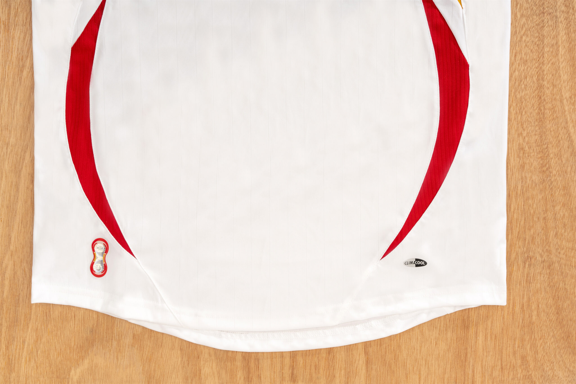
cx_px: 288
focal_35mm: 55
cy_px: 192
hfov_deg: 36.2
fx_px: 880
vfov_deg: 24.6
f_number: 11
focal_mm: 55
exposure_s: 1/125
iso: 100
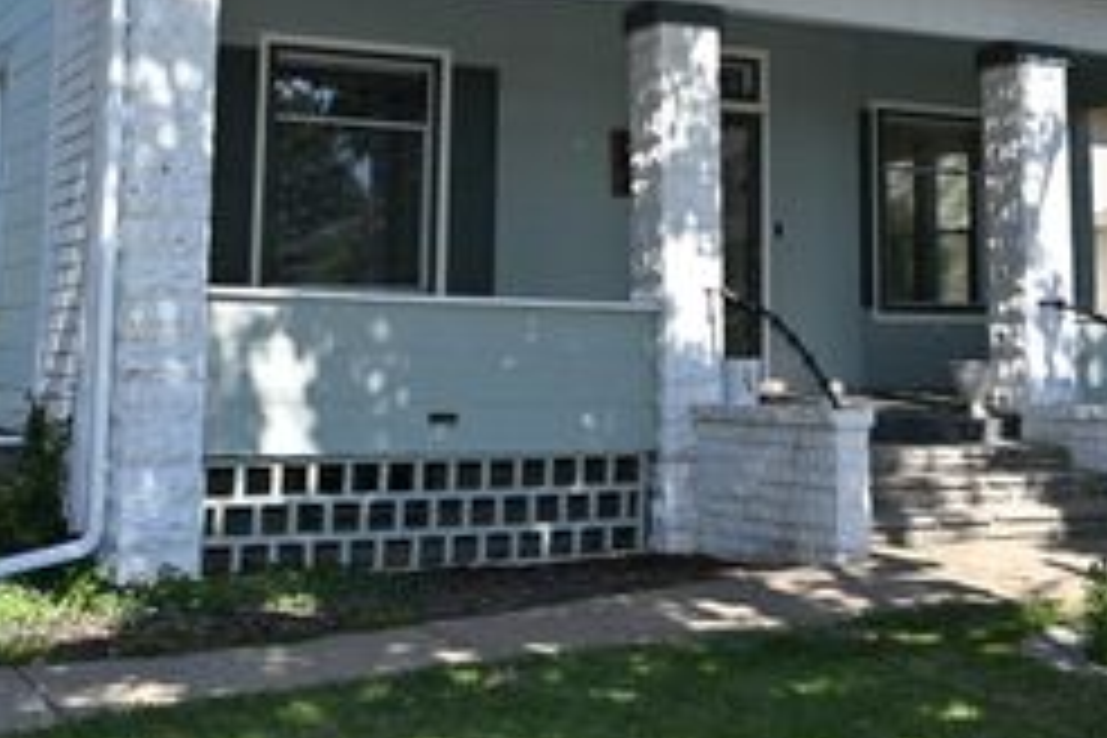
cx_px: 670
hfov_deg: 33.5
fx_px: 1830
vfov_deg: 22.2
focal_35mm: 60
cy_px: 47
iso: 100
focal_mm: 19.5
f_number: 7.1
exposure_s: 1/200
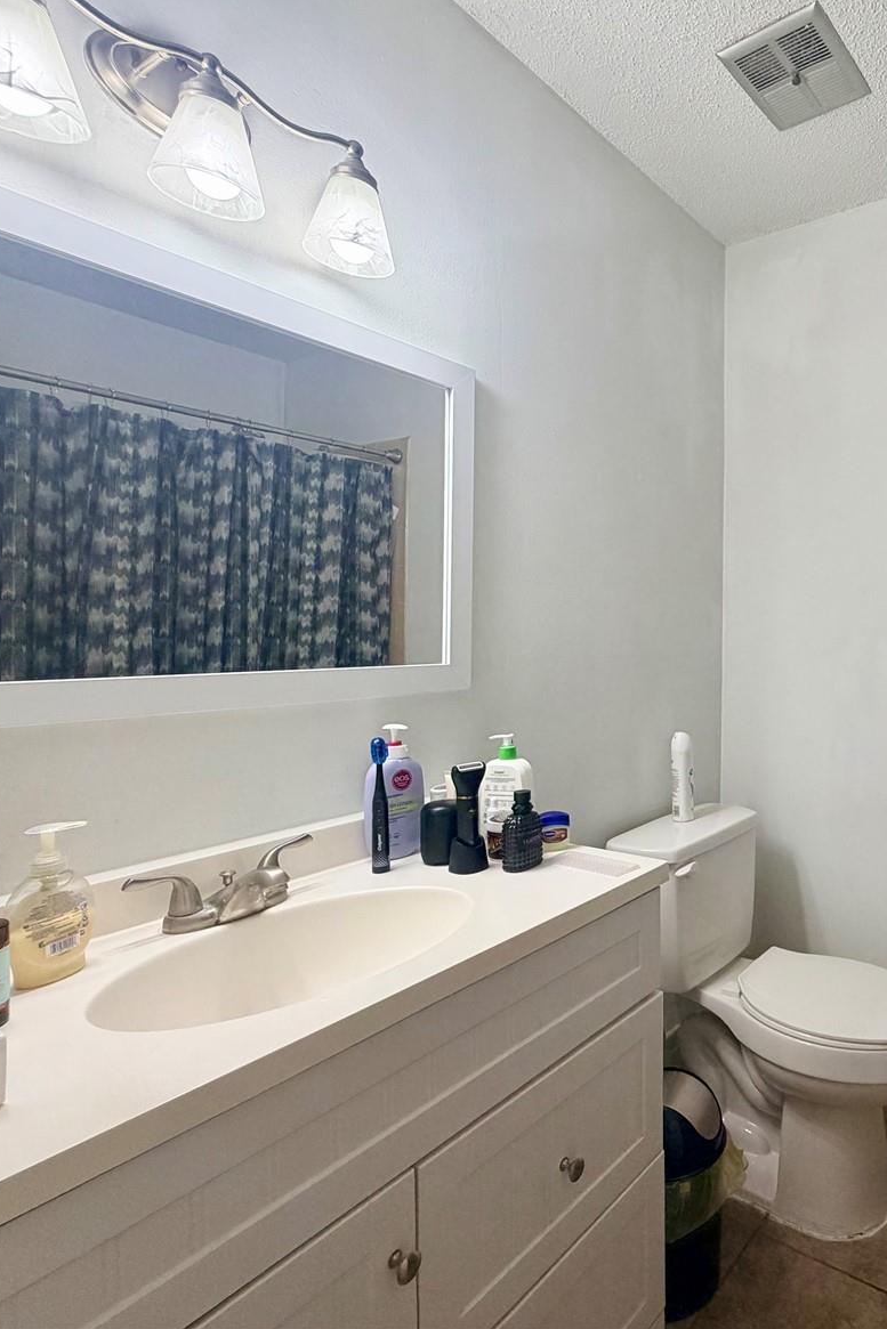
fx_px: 739
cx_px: 750
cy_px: 646
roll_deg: -0.6
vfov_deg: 84.0
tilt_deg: -0.9
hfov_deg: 55.9
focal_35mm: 20
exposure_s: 1/60
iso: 160
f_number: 2.2
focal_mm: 2.22
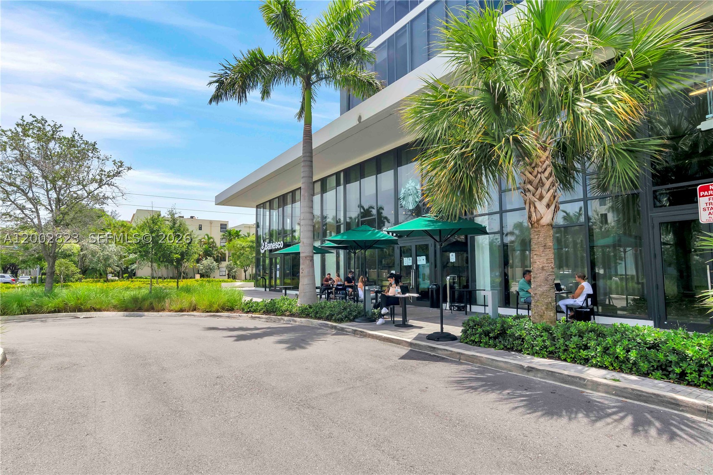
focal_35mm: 18
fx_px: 356
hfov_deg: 90.0
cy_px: 238
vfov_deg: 67.4
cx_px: 356
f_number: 10
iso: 200
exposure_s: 1/400
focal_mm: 12
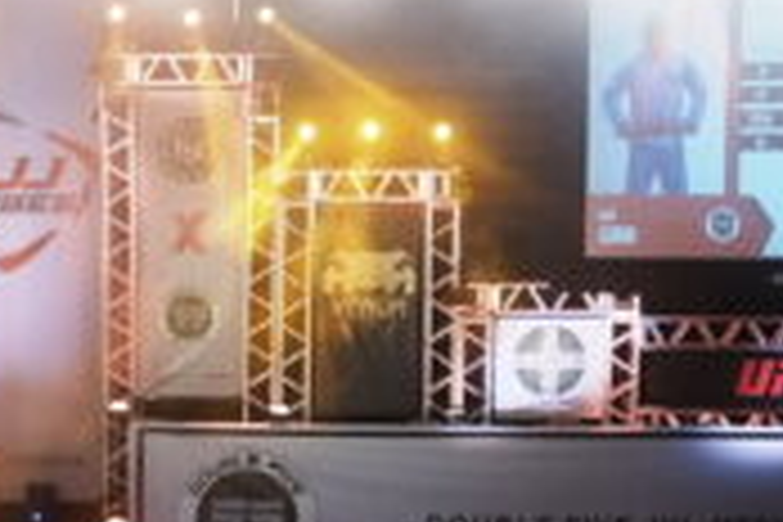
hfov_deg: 14.1
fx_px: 3067
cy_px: 720
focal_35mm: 141
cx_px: -140
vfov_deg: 9.5
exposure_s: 1/400
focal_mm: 24
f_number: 3.2
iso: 2500
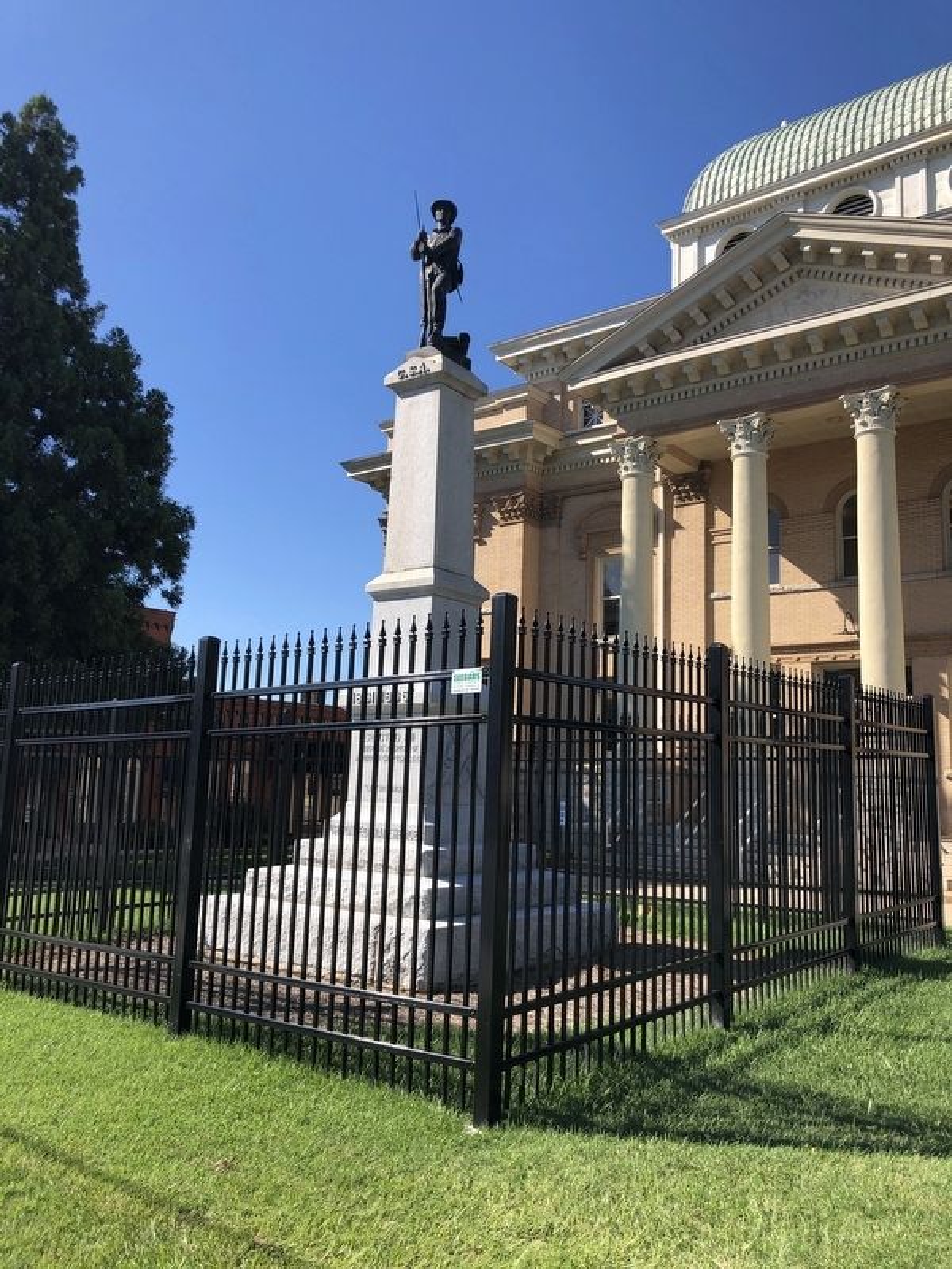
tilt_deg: +7.9
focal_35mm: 28
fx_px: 1027
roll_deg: -2.3
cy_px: 634
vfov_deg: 63.4
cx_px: 476
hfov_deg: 49.7
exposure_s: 1/1473
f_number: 1.8
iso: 20
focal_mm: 4
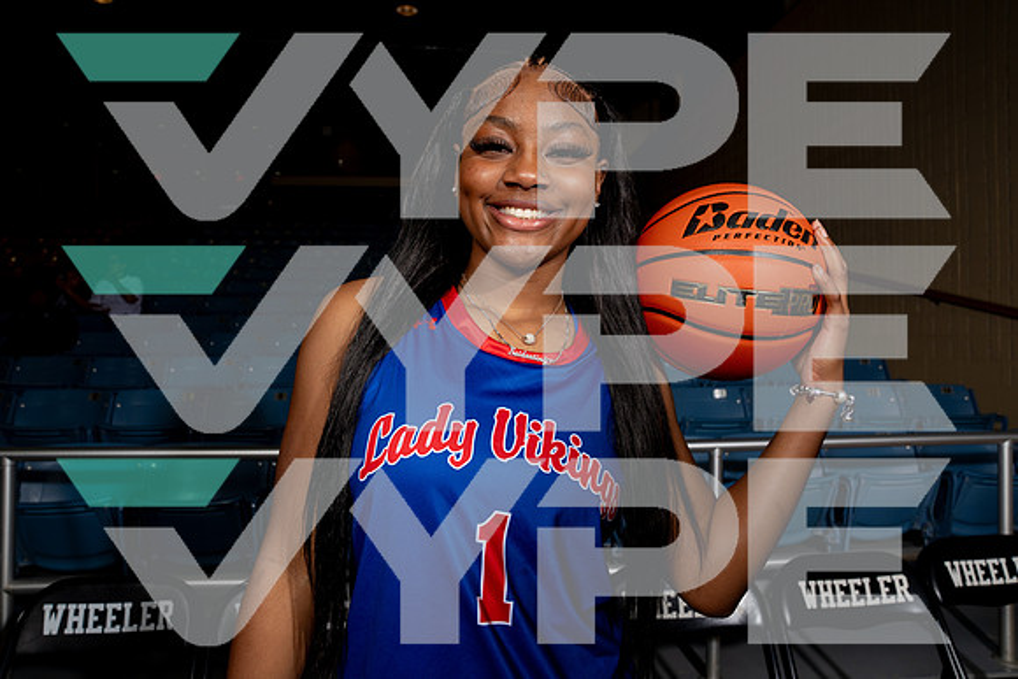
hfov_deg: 73.7
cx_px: 509
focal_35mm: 24
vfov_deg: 53.2
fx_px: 679
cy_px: 340
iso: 250
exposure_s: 1/125
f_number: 7.1
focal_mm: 24
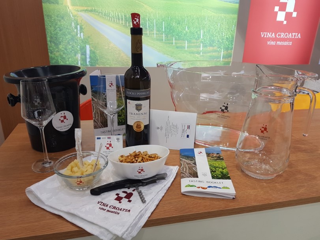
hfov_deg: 67.3
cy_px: 120
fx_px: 240
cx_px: 160
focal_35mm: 26
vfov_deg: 53.1
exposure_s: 1/100
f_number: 1.7
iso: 64
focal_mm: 4.2
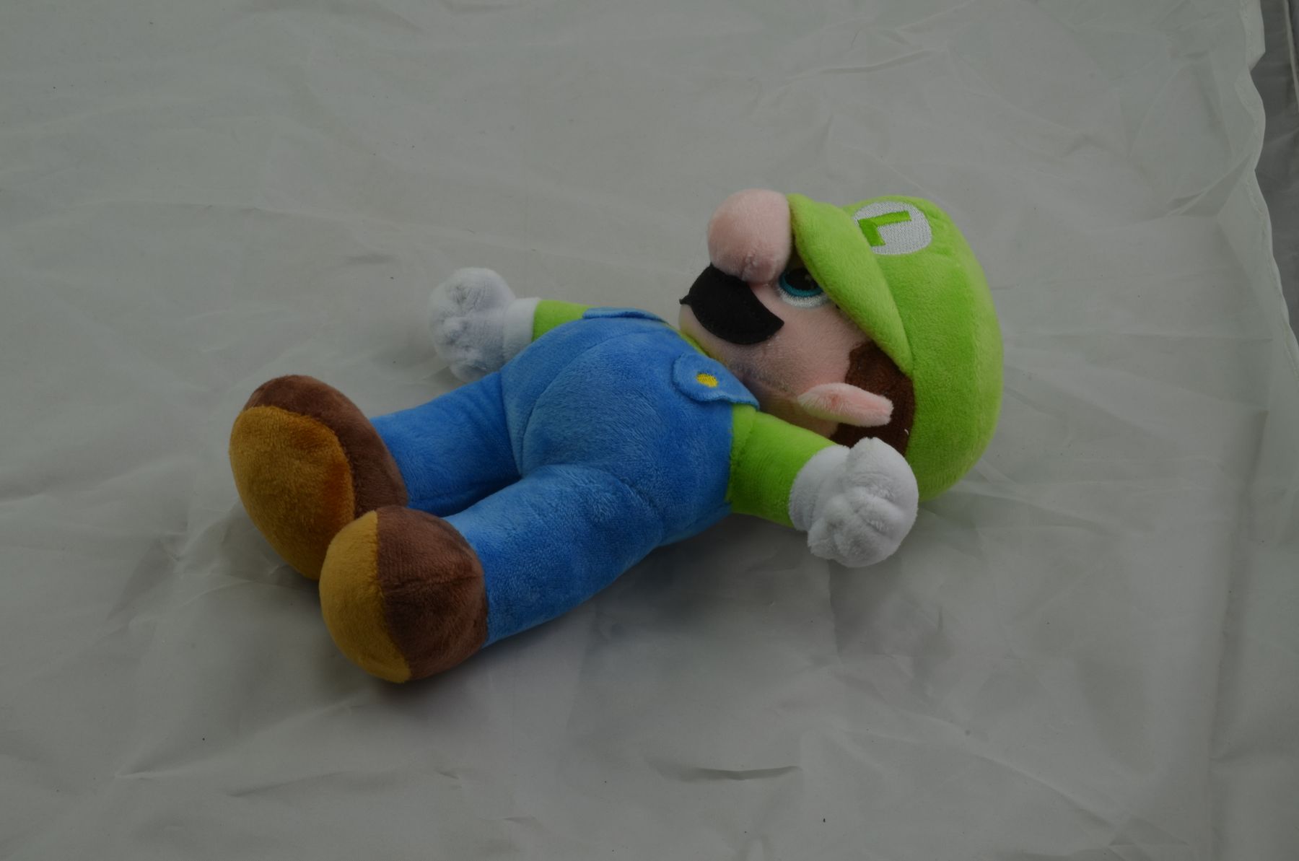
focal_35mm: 60
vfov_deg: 22.5
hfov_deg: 33.5
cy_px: 430
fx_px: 2161
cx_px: 650
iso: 100
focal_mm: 40
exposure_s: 1/3
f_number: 20
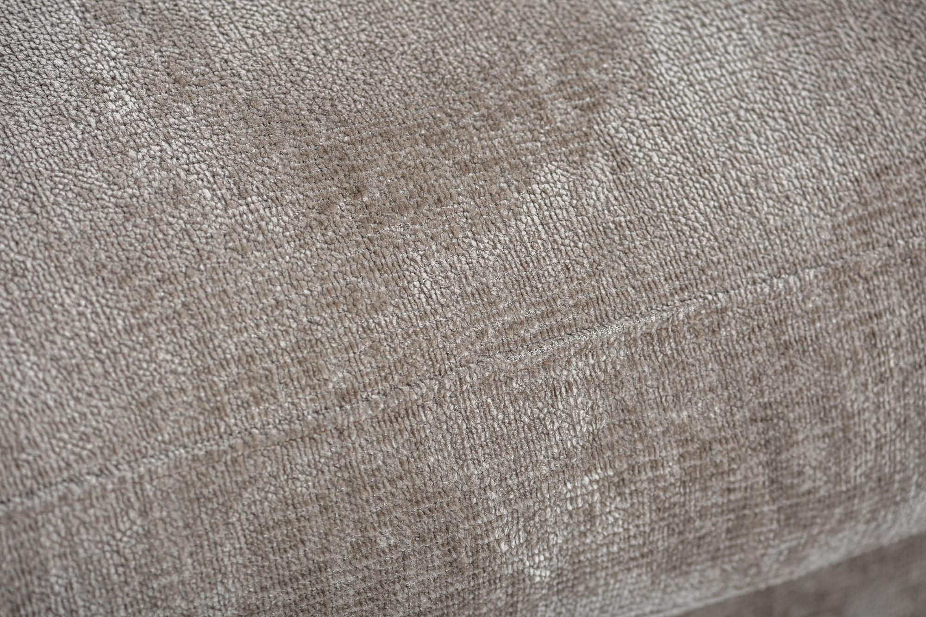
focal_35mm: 105
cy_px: 308
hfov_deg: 19.5
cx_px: 463
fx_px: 2701
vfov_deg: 13.0
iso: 64
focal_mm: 105
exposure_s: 1/180
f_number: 8
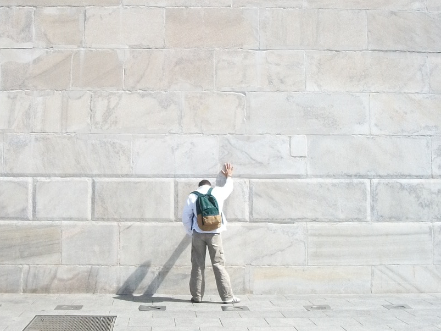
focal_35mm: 51
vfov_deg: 28.5
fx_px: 650
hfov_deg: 37.3
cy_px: 153
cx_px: 169
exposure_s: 1/320
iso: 80
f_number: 5.5
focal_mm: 5.7
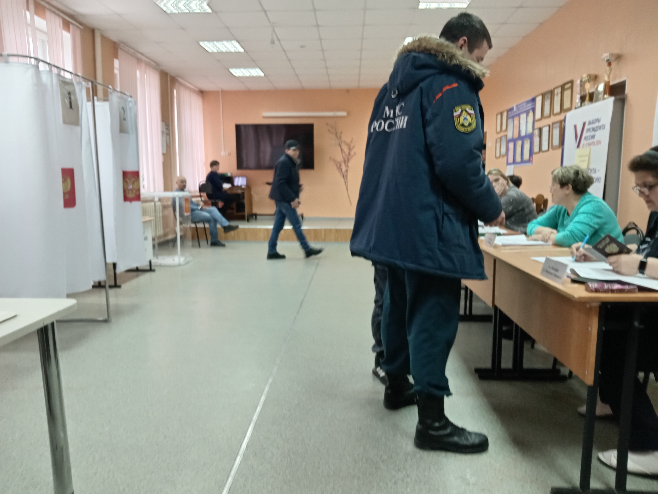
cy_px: 247
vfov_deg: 54.9
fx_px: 475
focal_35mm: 25
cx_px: 329
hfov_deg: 69.4
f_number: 1.8
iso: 606
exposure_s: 1/25
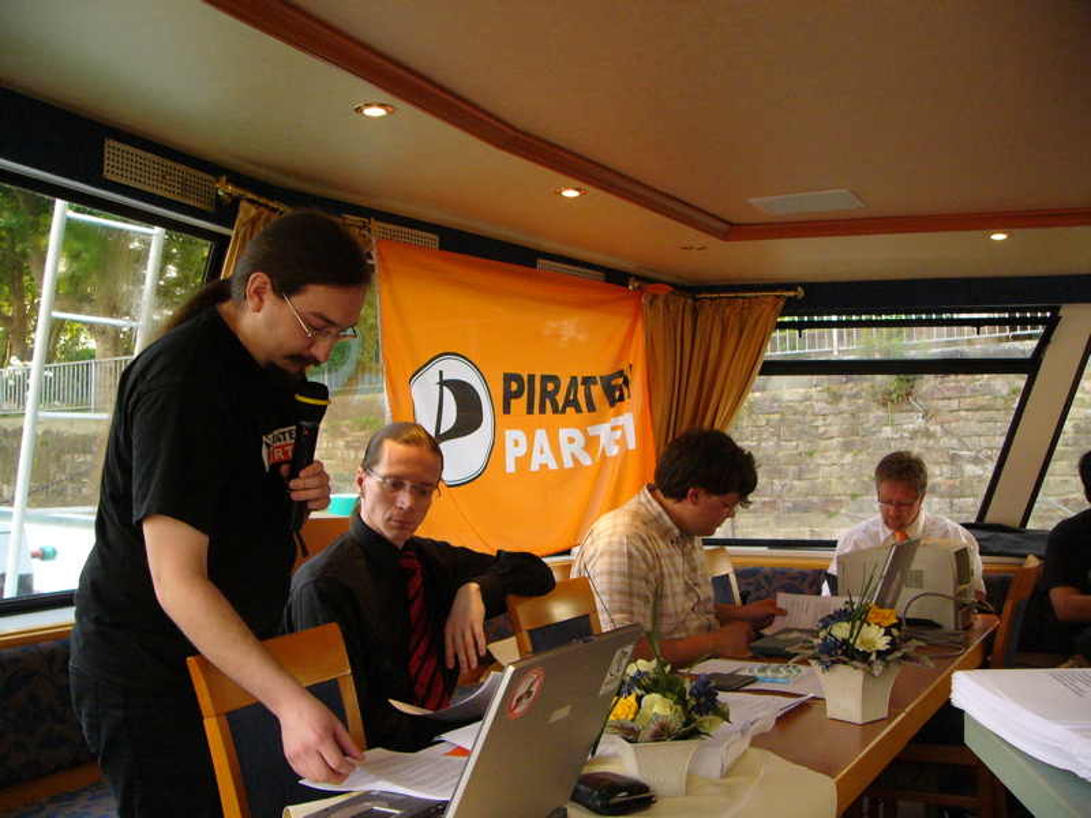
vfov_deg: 39.7
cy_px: 409
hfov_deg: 51.4
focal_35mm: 36
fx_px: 1135
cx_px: 546
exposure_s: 1/60
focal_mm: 6
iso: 200
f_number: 2.8
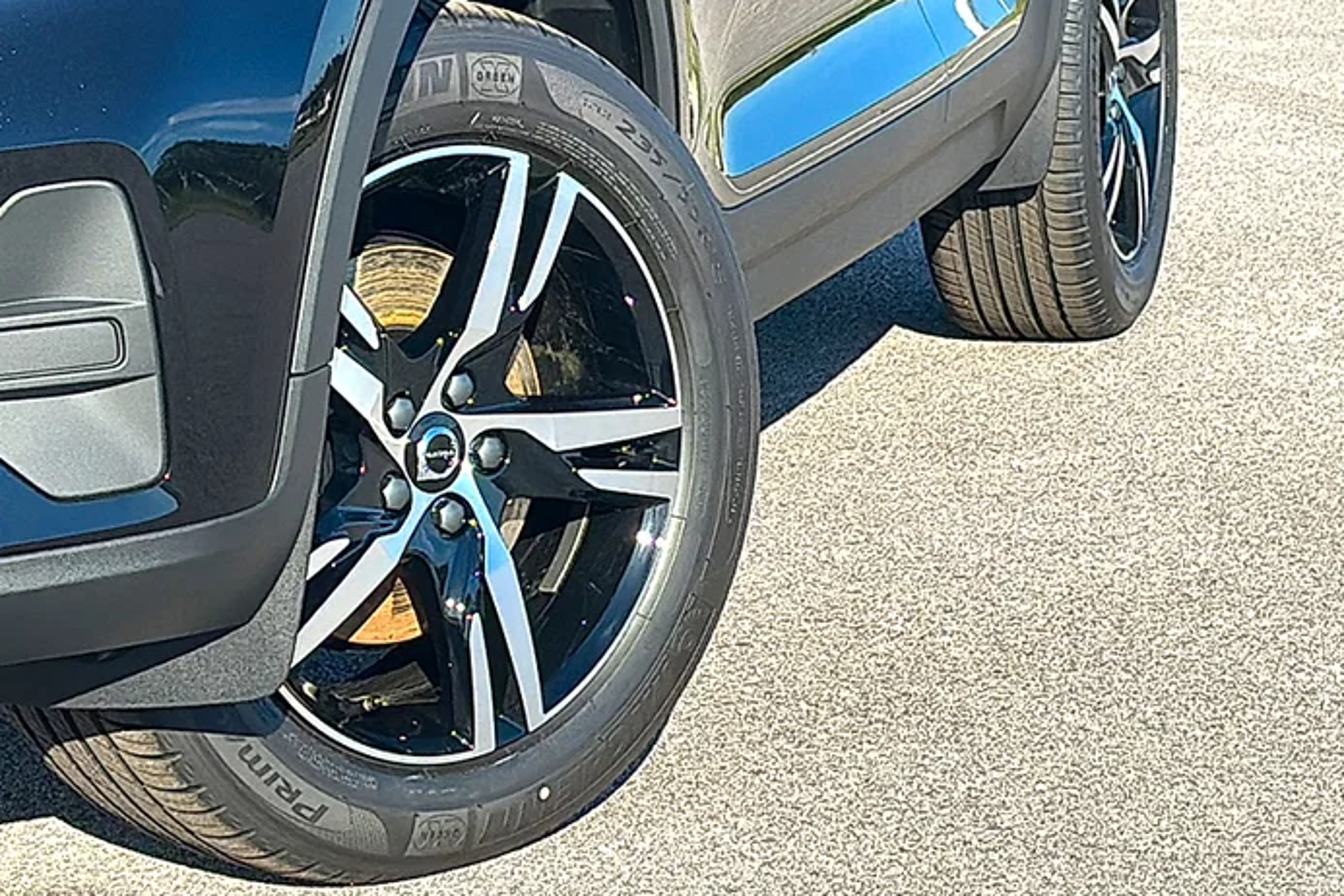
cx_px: 671
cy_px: 439
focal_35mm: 105
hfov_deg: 19.5
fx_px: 3920
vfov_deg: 13.0
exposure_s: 1/3175
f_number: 1.78
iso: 64
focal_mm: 6.86
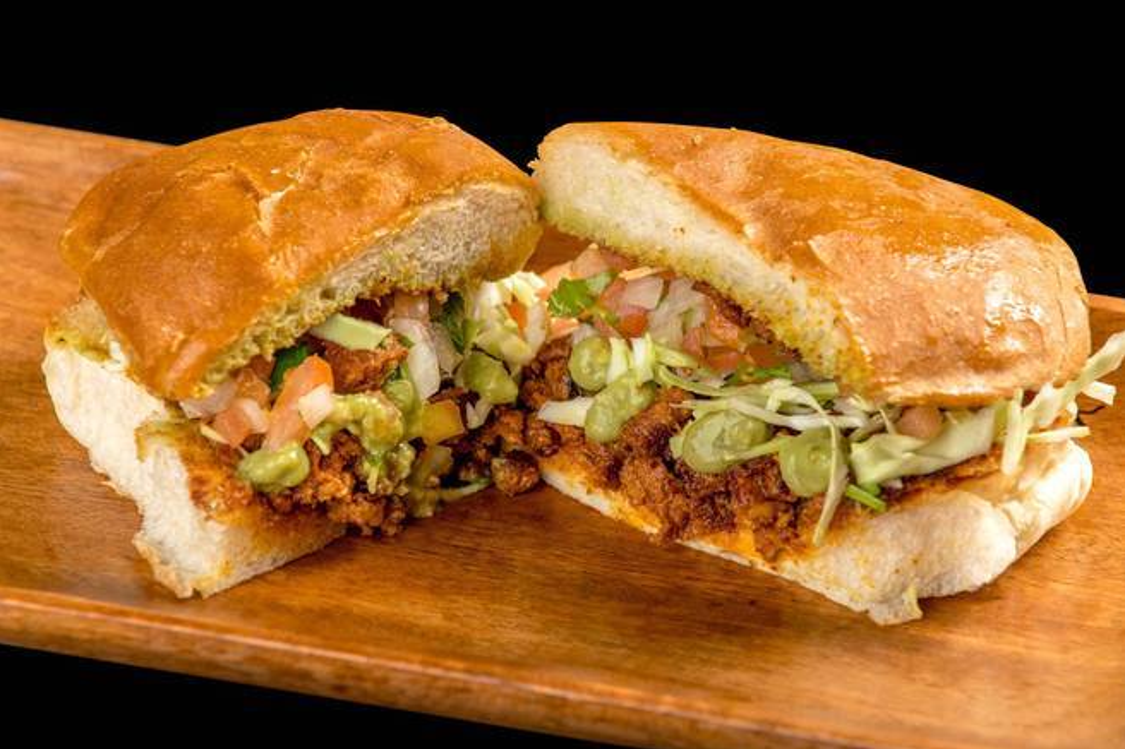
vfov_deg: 7.6
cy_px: 375
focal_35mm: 181
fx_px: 5654
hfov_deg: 11.4
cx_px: 562
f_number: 8
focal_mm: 180
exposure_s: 1/160
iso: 100
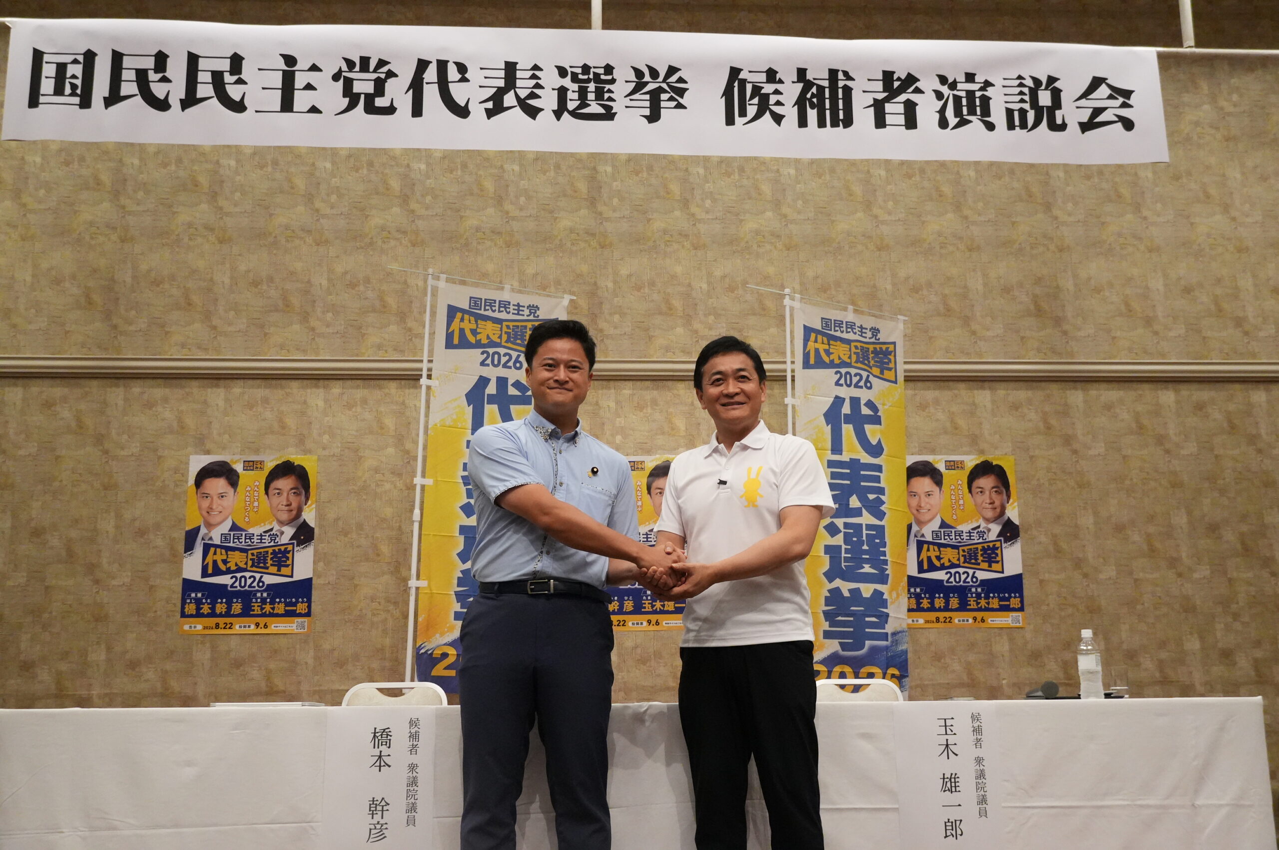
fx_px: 1384
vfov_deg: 34.1
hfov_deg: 49.6
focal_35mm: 39
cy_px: 425
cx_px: 640
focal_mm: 26
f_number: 4
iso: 4000
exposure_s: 1/125
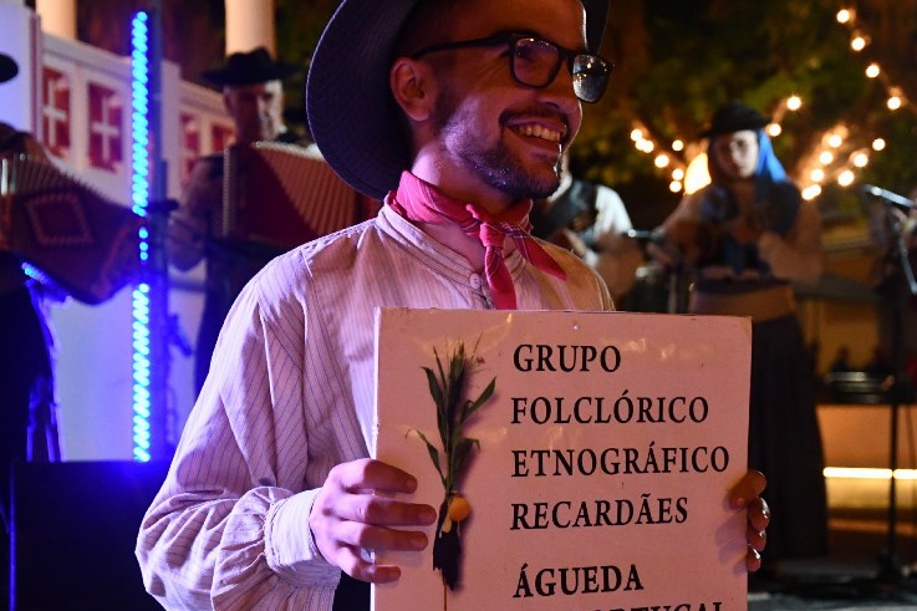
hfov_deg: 20.4
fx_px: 2546
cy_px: 314
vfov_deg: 13.7
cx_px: 486
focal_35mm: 100
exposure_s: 1/100
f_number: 4.8
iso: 3200
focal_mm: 48
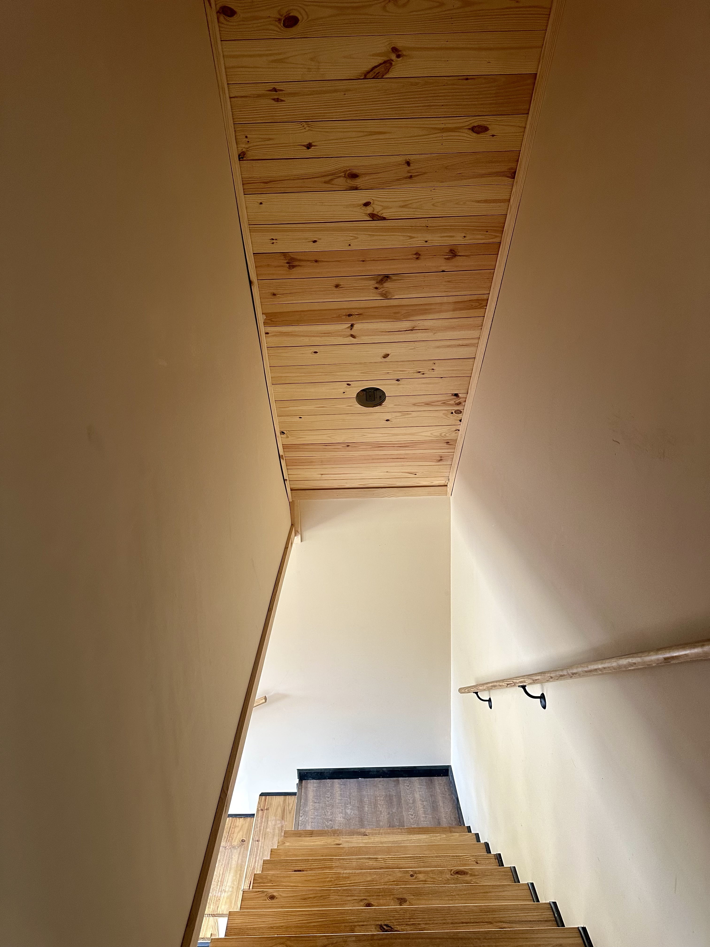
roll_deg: +2.2
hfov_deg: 56.8
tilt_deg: -13.1
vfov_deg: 71.6
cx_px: 355
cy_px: 474
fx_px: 656
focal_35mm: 24
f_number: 1.78
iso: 250
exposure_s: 1/121
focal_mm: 6.86
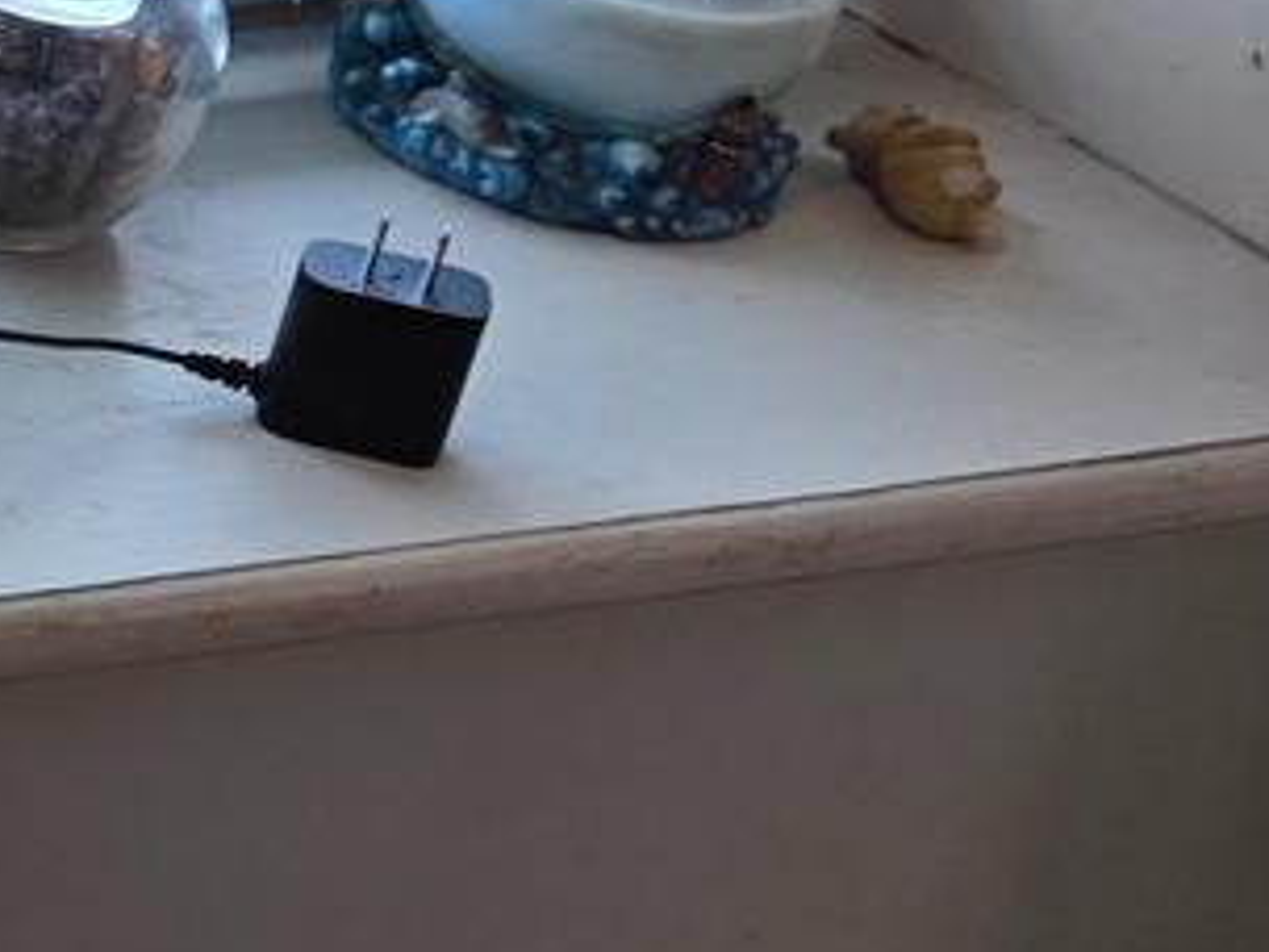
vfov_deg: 9.5
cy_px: -163
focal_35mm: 155
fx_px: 5682
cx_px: -2972
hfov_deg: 9.1
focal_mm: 6.3
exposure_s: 1/120
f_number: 1.7
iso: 64
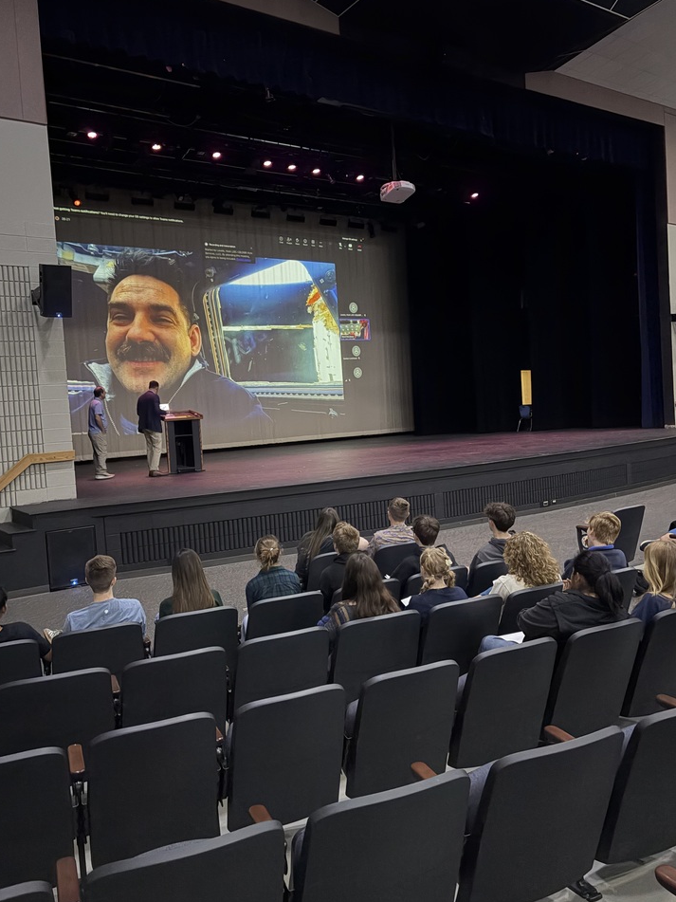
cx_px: 320
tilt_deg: -1.9
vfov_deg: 63.4
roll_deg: +3.6
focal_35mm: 28
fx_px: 729
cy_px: 442
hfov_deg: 49.7
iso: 800
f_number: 1.6
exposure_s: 1/20
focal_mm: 5.96
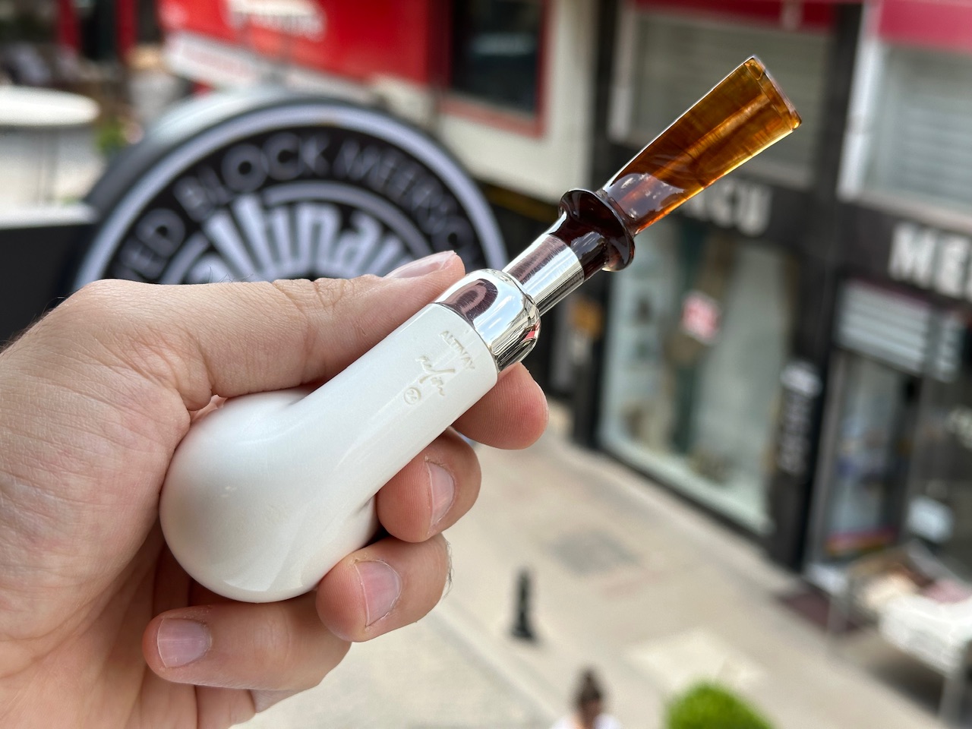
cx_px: 486
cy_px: 364
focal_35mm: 48
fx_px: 1348
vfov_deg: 30.3
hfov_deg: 39.7
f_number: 1.78
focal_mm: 6.86
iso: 64
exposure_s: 1/444
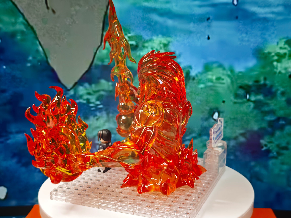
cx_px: 146
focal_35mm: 46
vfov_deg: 31.5
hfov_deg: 41.2
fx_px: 387
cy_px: 109
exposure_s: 1/101
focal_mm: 6.62
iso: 50
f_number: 1.67
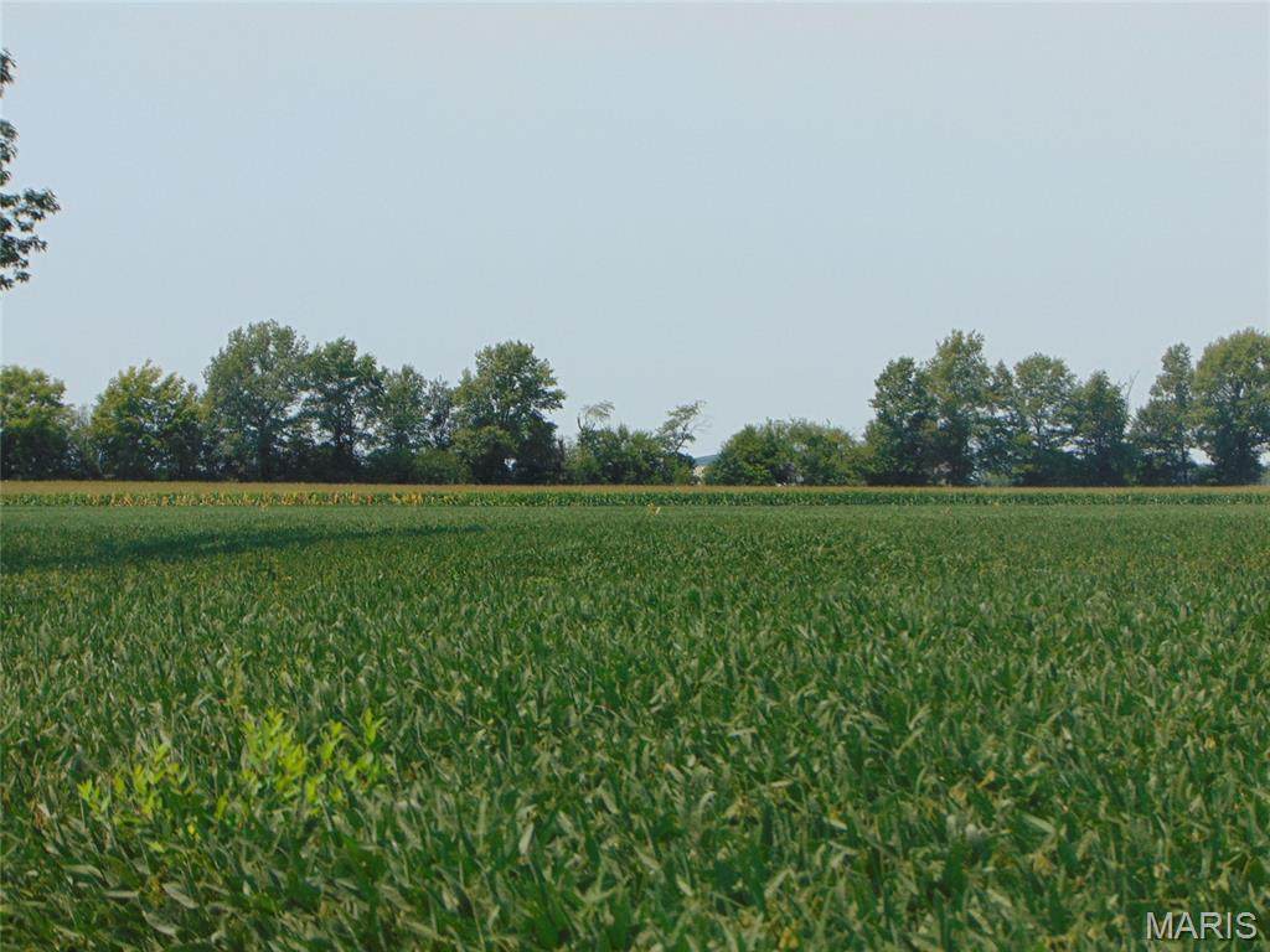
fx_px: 3962
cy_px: 476
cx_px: 635
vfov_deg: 13.7
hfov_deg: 18.2
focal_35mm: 108
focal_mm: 19.4
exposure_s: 1/160
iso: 80
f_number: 10.1
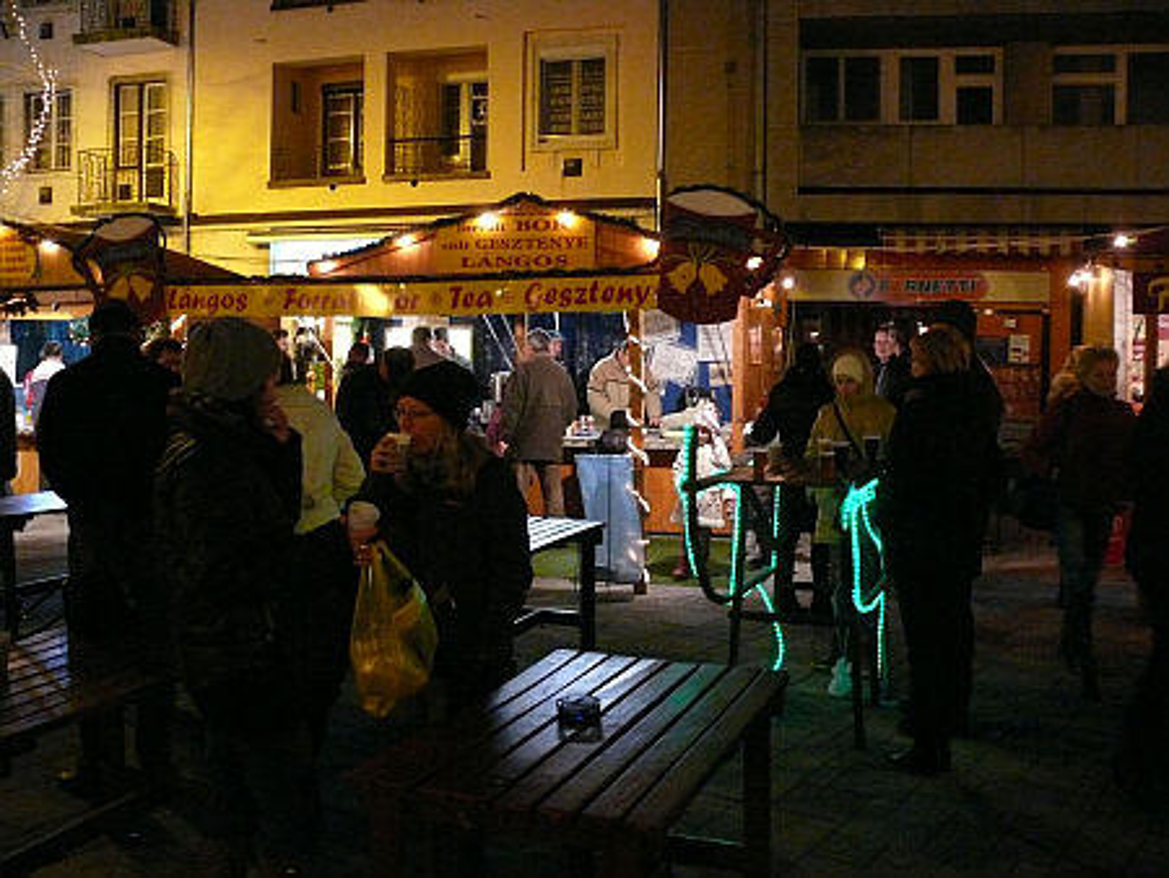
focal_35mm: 35
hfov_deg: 52.6
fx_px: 1183
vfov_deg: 40.7
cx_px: 584
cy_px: 439
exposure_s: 1/15
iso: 800
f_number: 2.8
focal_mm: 7.4
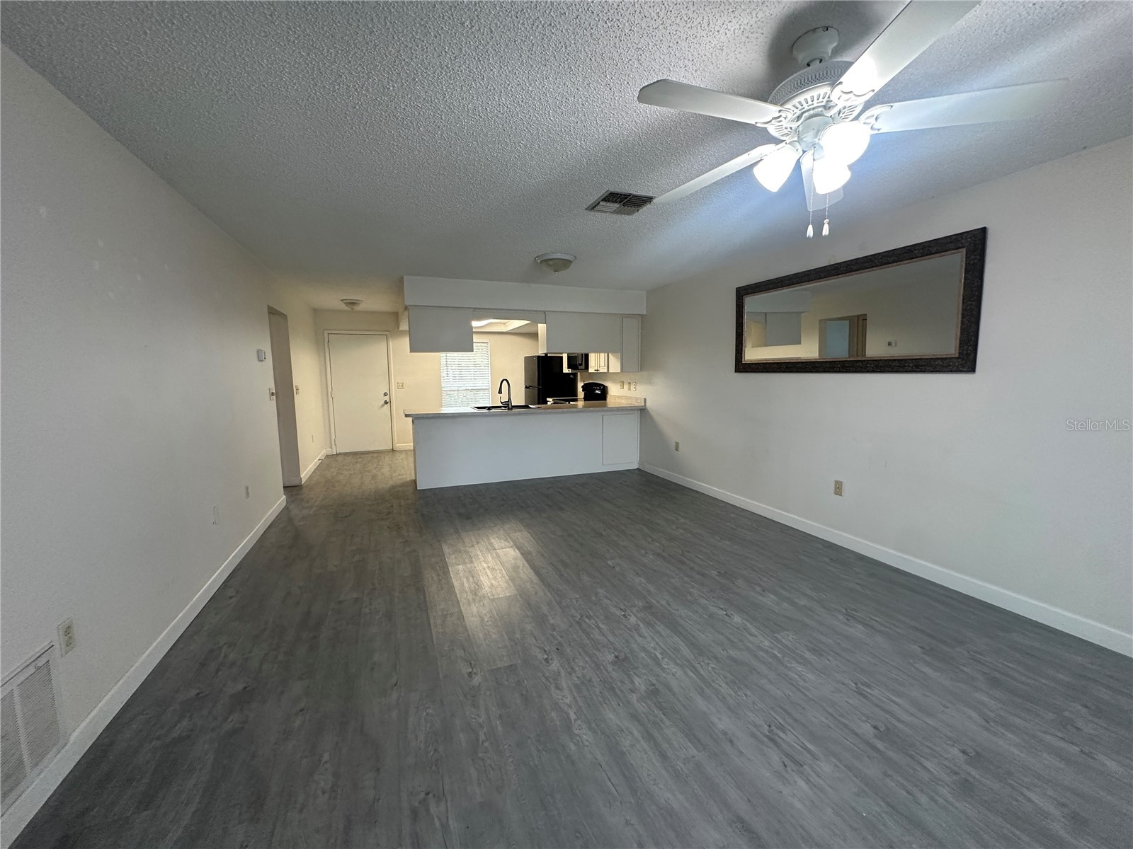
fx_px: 458
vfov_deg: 85.7
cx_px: 566
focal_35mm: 14
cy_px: 424
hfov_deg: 102.1
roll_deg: +0.0
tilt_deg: -6.7
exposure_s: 1/60
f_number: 2.2
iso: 250
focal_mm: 2.22
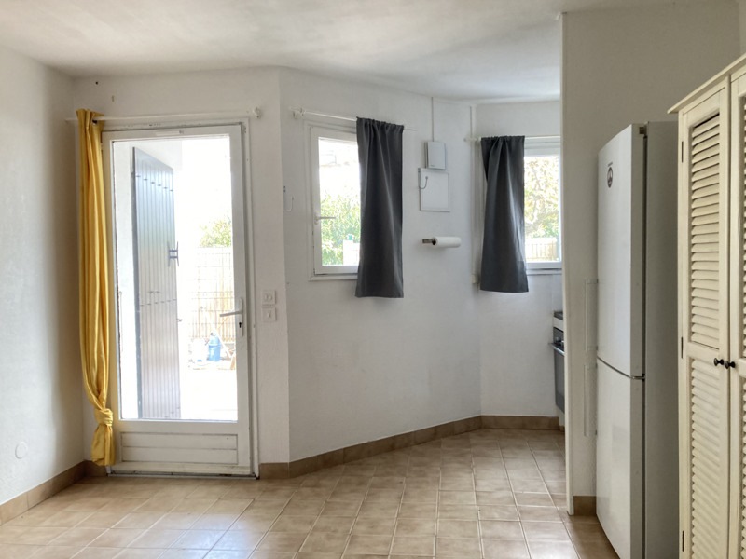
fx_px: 603
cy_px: 280
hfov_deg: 63.4
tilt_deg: -1.5
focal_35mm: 28
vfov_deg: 49.7
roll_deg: +0.4
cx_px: 373
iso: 100
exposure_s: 1/60
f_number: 1.8
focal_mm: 3.99
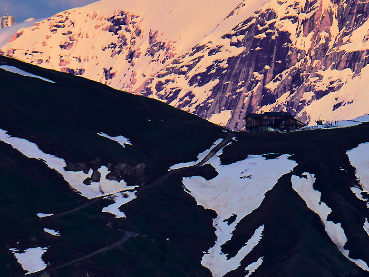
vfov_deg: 1.0
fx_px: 15382
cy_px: 50
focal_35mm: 1443
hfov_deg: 1.4
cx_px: 331
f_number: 5.6
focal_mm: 323.2
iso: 160
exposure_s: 1/100
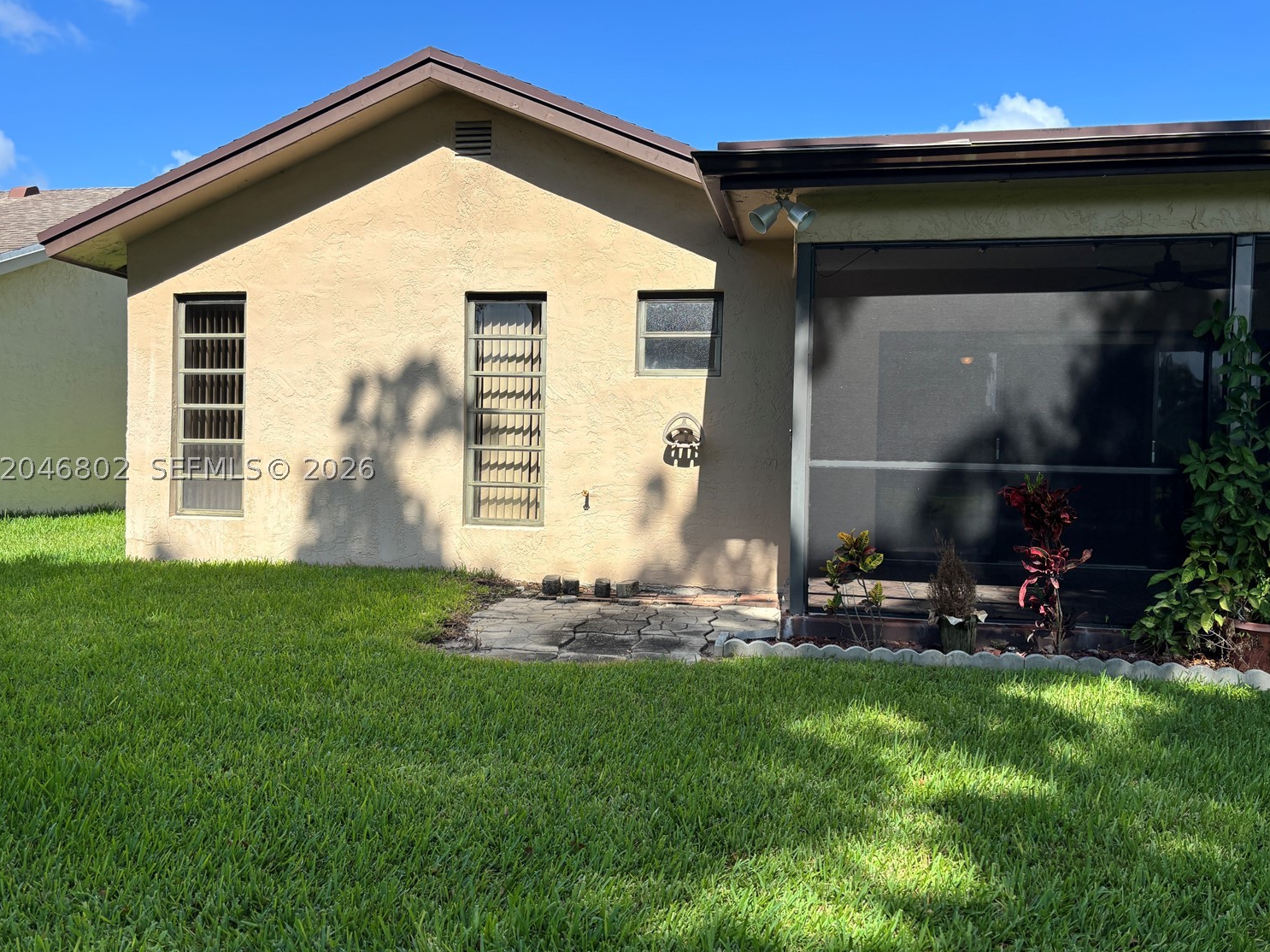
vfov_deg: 49.7
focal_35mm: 28
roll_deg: -1.8
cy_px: 468
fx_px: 1027
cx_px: 637
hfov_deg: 63.5
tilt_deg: -1.2
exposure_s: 1/2857
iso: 50
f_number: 1.6
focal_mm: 5.96
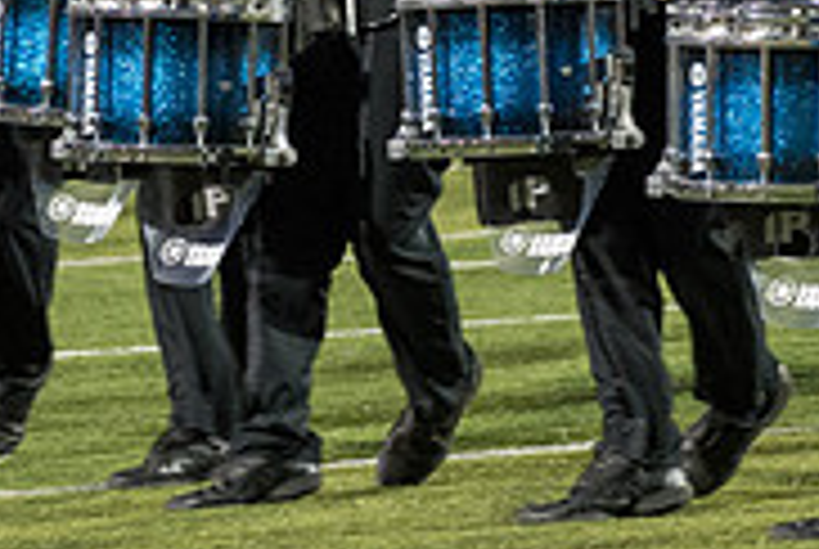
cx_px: 566
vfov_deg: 2.2
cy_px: -62
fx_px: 14538
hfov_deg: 3.2
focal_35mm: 638
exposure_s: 1/200
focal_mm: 145
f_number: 4.8
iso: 5600
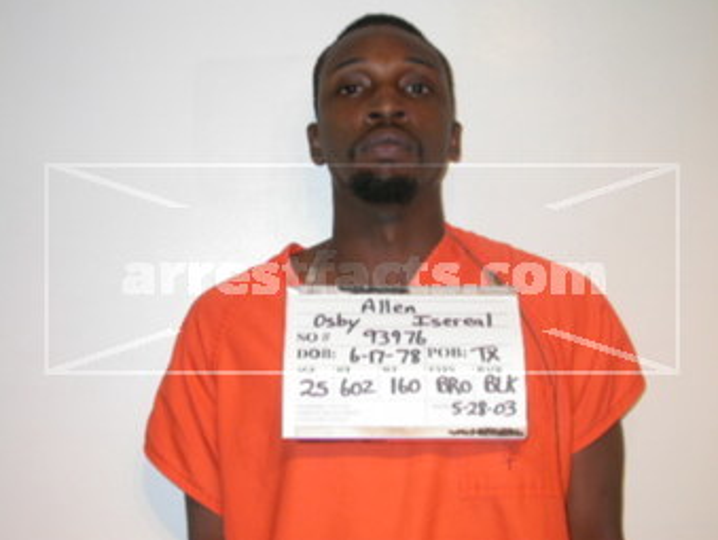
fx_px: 1246
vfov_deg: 24.5
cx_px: 363
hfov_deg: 32.1
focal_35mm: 60
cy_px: 270
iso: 100
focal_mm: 12.2
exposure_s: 1/60.3
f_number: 3
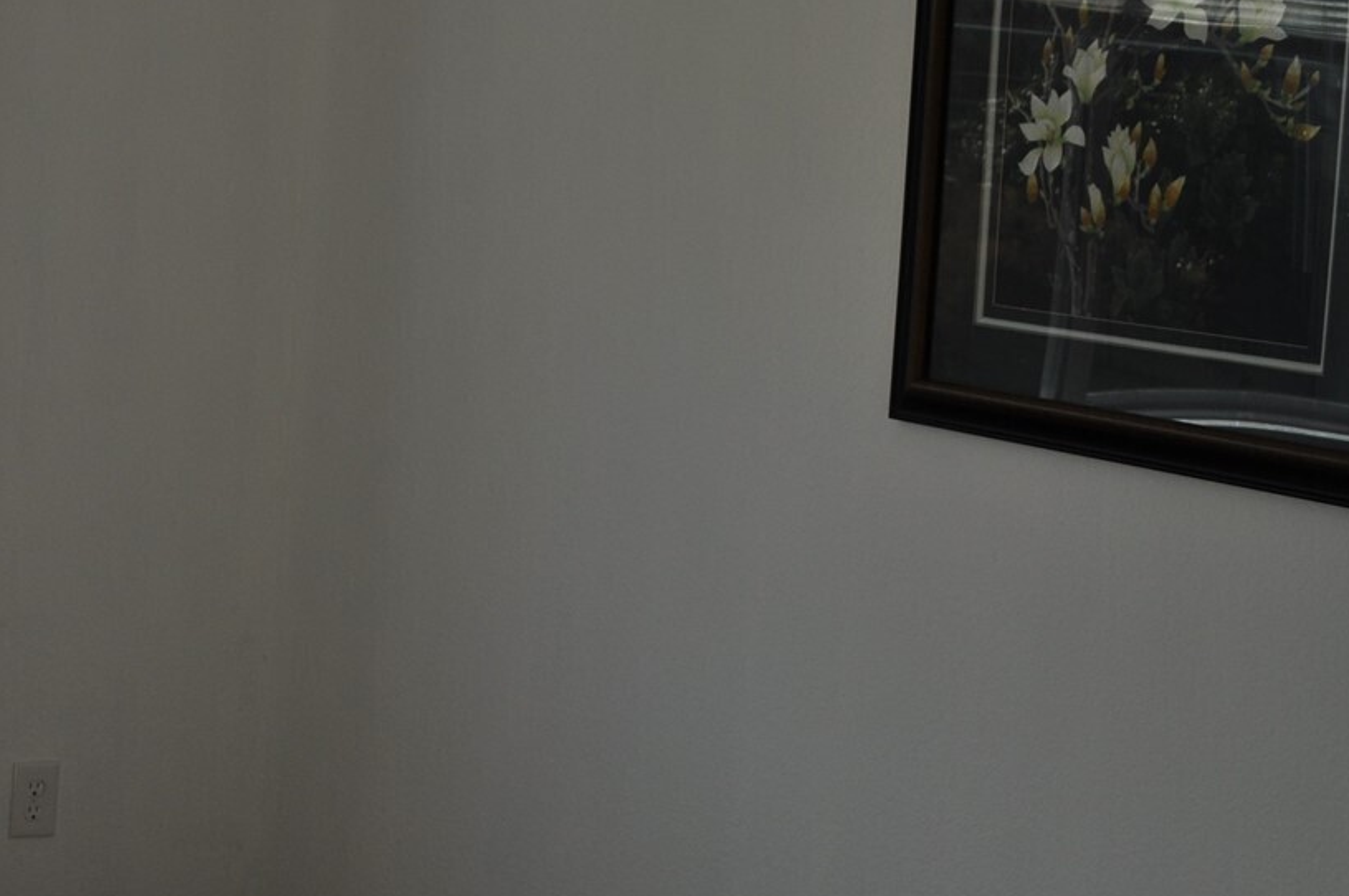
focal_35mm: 75
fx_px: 2807
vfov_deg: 18.0
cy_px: 241
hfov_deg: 25.6
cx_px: -25
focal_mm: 24
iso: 200
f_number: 7.1
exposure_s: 1/200
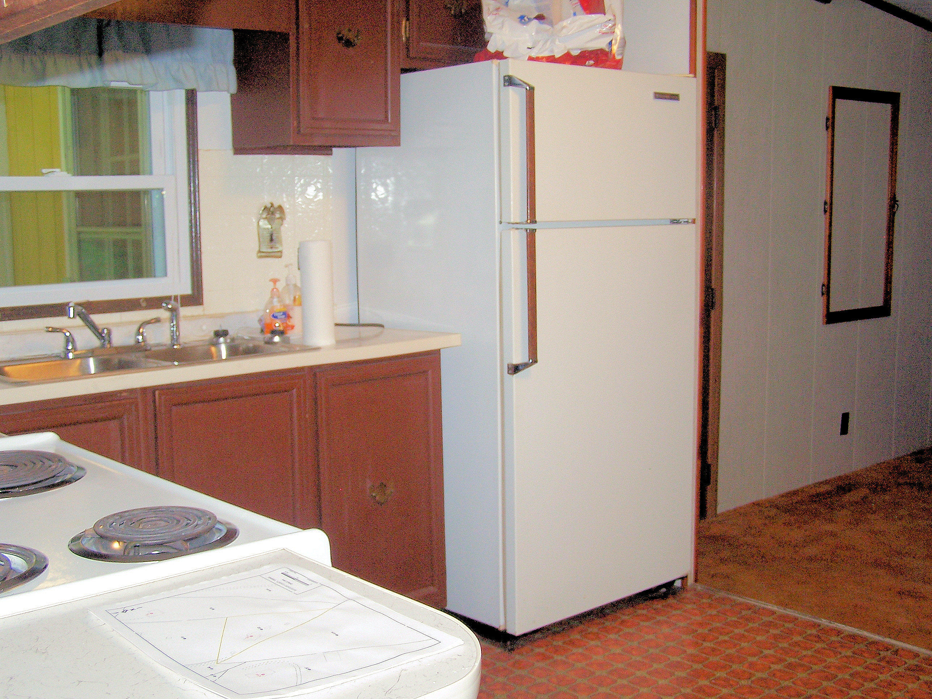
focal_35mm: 43
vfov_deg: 33.6
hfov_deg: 43.9
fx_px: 1158
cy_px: 350
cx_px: 466
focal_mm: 7.1
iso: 140
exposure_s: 1/60
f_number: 2.9
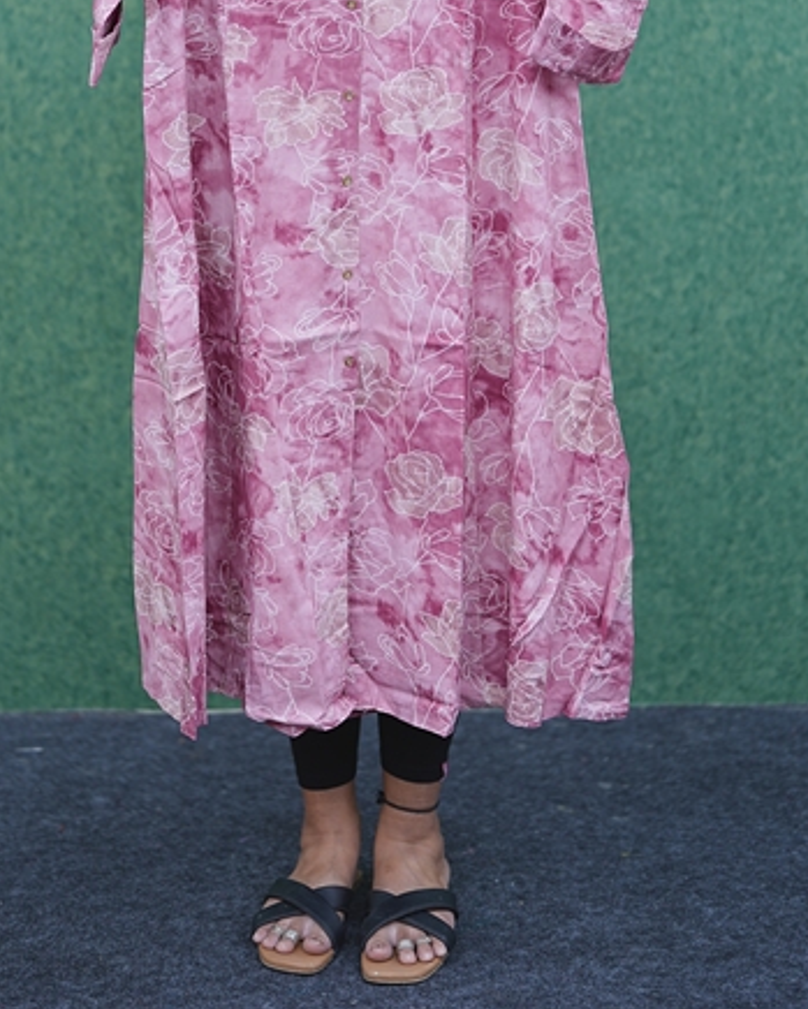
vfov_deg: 21.7
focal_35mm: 86
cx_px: 344
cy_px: 106
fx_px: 2570
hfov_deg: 17.9
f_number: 1.4
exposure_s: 1/100
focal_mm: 50
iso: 100
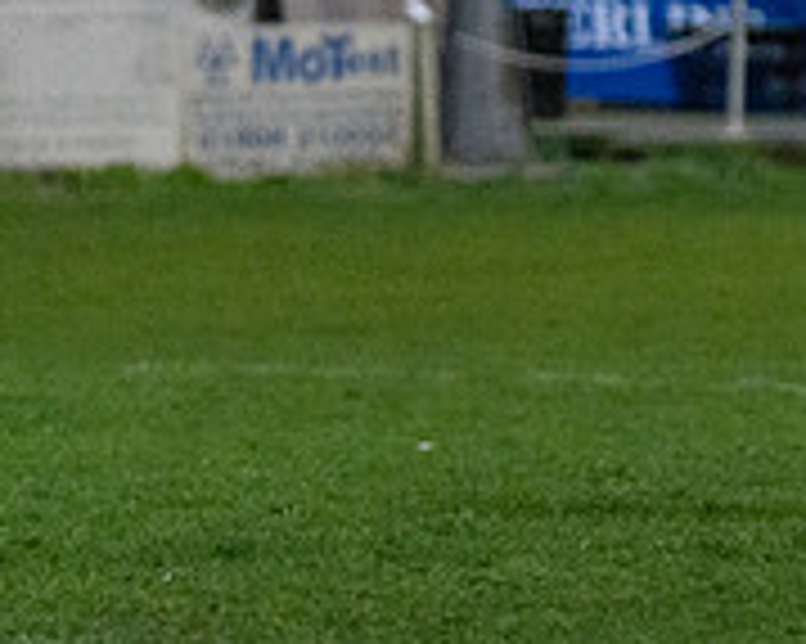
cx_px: 1229
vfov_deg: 3.0
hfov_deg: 3.8
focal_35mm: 514
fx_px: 12255
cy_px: 268
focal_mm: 124
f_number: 2.8
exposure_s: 1/640
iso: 5000
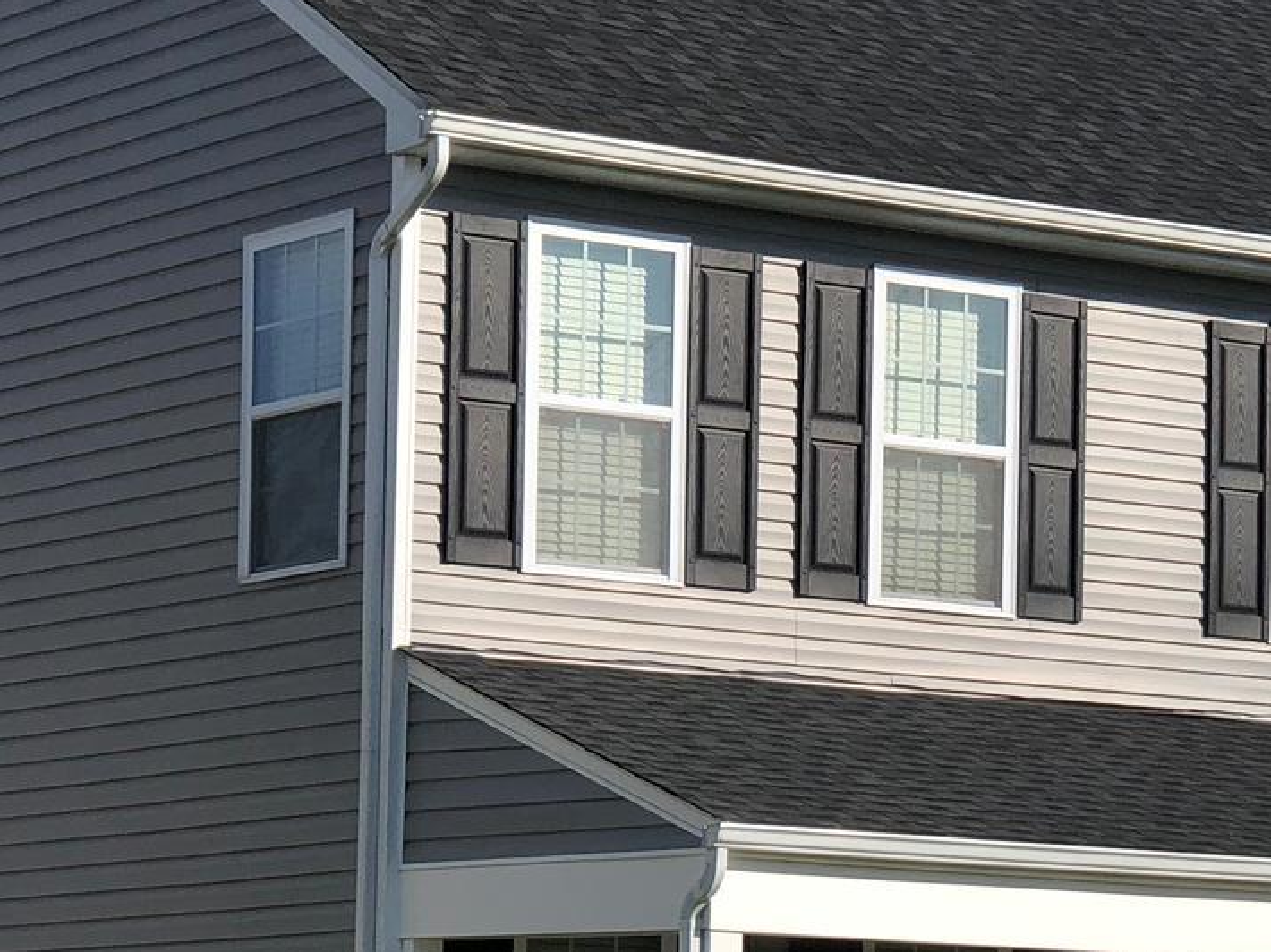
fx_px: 5506
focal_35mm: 150
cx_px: 1144
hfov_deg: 13.1
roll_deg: -1.3
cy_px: 879
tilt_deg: +3.3
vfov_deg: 9.8
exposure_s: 1/1230
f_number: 2.4
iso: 16
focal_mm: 6
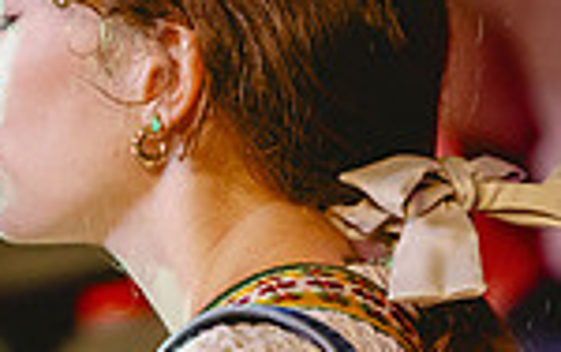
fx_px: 11139
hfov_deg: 2.9
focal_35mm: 728
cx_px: -404
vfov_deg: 1.8
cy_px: 133
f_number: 2.8
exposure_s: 1/250
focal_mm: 185
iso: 3200
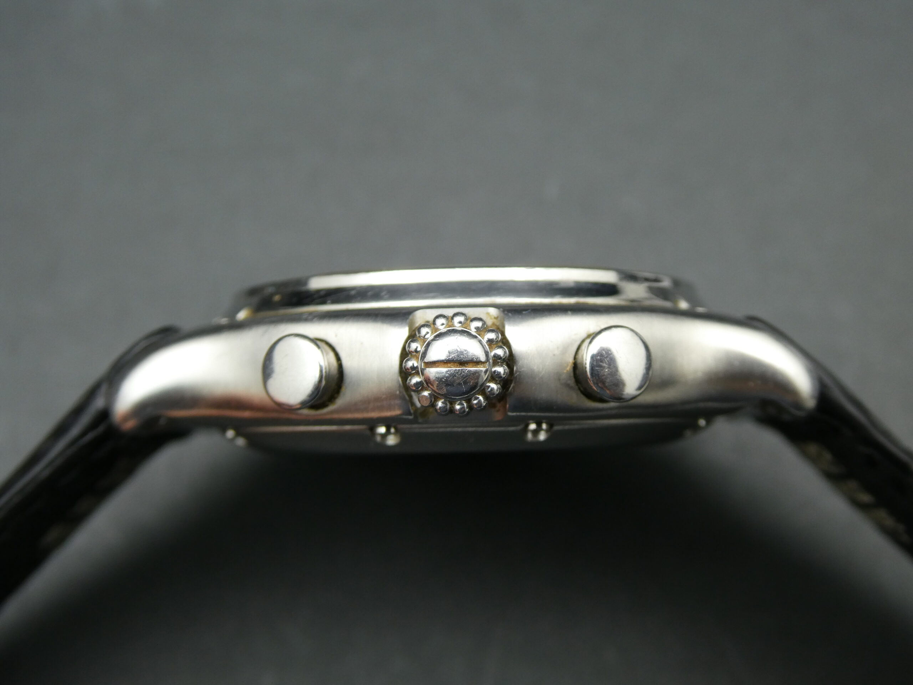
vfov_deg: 29.1
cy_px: 342
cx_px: 456
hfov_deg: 38.2
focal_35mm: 50
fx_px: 1319
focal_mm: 9
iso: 160
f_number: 4.1
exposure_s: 1/80
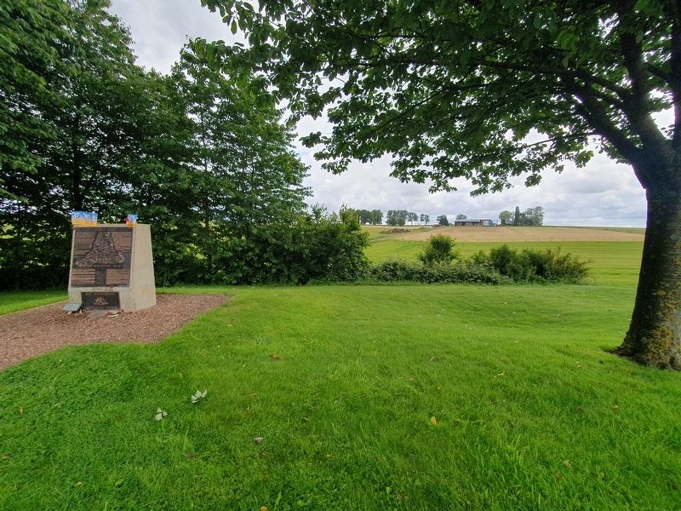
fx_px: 256
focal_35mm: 13
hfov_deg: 106.2
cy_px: 256
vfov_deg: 89.9
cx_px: 340
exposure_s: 1/592
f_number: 2.2
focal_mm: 1.8
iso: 50
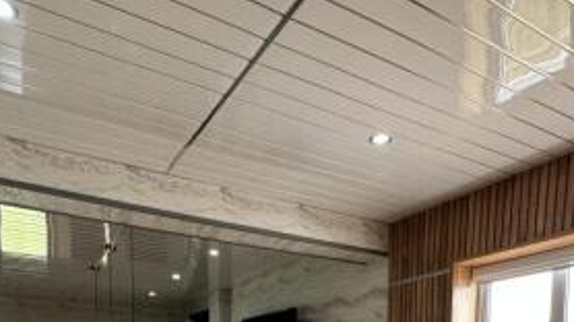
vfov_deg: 29.0
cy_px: 428
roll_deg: -0.3
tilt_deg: -5.5
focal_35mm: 32
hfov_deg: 61.0
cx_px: 307
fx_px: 487
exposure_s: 1/100
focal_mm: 2.22
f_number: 2.2
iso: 100
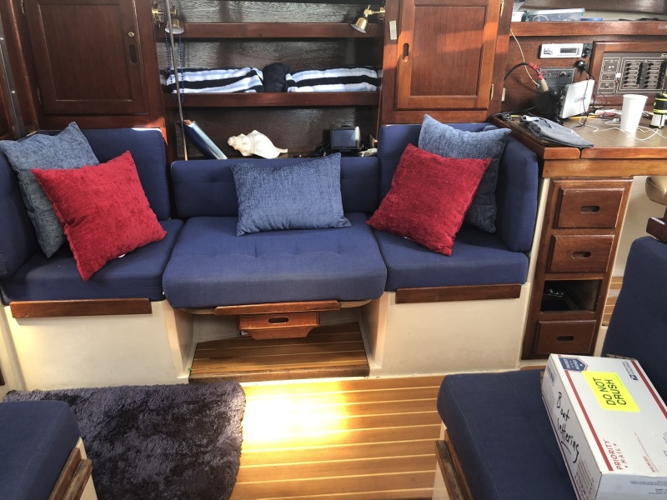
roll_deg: -0.5
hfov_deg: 63.4
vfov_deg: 49.7
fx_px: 540
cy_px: 250
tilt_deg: -23.5
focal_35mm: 28
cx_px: 334
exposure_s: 1/20
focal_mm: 3.99
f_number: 1.8
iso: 40
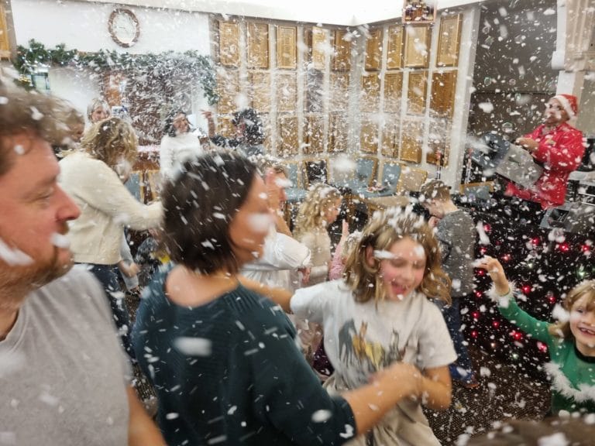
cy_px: 223
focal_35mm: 26
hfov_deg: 67.3
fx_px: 447
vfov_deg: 53.1
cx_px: 298
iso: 200
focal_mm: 5.4
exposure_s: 1/50
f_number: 1.8
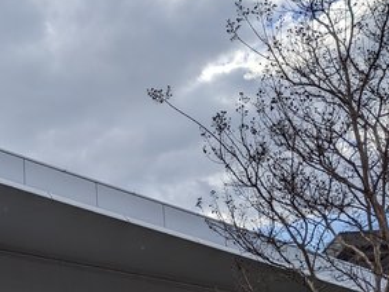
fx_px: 685
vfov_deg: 23.3
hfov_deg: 28.9
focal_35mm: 61
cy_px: 271
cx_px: -33
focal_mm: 4.44
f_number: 1.8
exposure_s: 1/2933
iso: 41
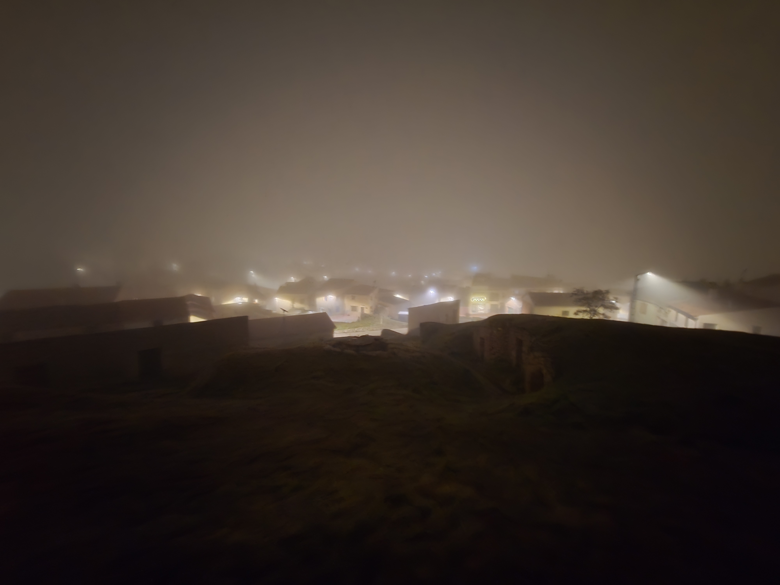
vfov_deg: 89.9
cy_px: 292
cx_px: 390
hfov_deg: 106.2
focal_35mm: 13
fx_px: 293
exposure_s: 1/6
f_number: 2.2
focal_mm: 2.2
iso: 1600
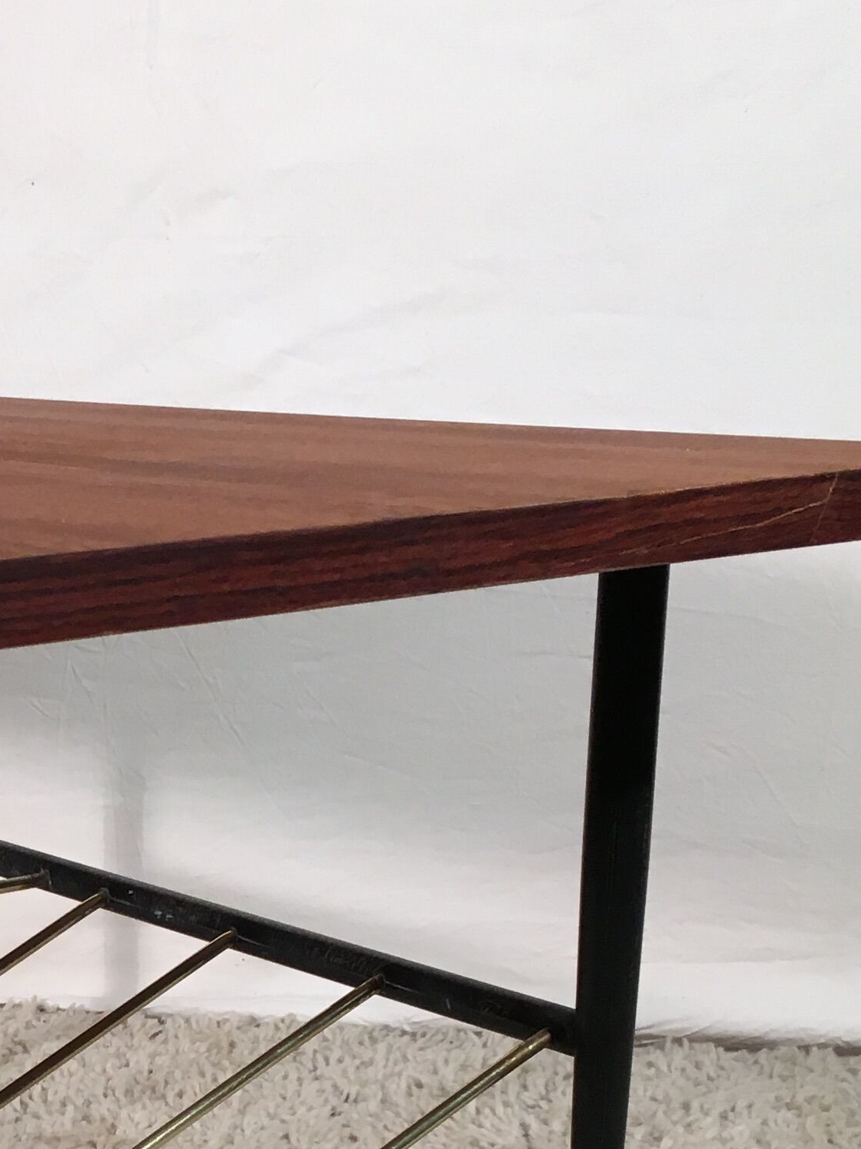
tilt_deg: -21.6
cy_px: 1174
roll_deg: +1.4
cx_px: -97
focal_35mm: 78
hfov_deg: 18.2
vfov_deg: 23.8
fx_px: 2587
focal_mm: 4.15
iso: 25
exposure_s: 1/33
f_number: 2.2
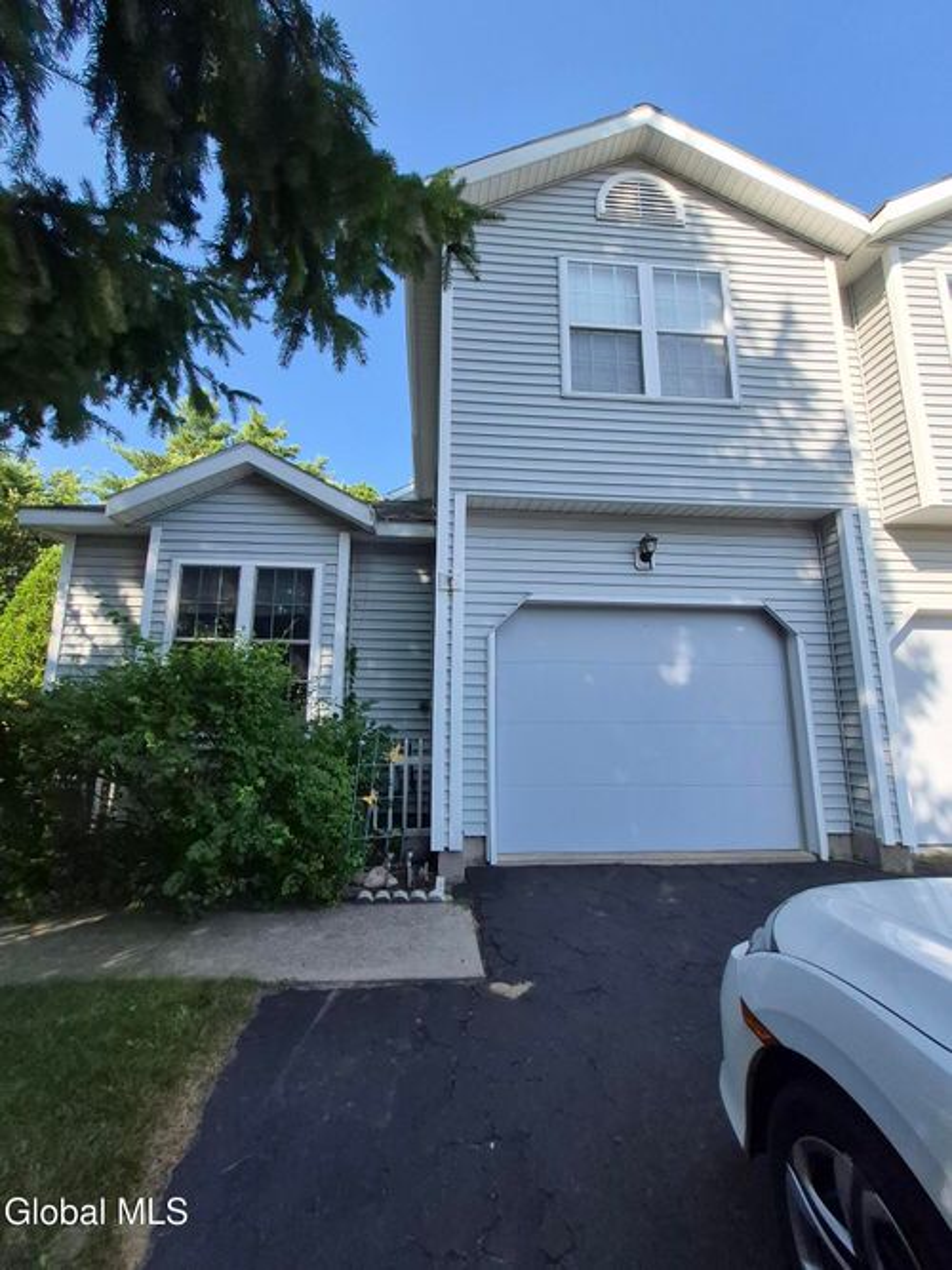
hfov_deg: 89.9
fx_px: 477
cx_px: 476
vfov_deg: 106.2
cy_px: 635
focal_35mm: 13
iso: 40
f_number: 2.2
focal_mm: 1.74
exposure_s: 1/700
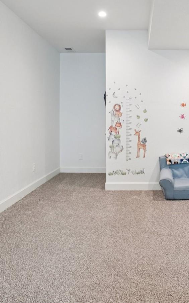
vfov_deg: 68.0
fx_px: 223
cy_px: 127
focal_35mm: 27
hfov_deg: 44.3
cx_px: 145
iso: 400
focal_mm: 10
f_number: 8
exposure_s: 1/10
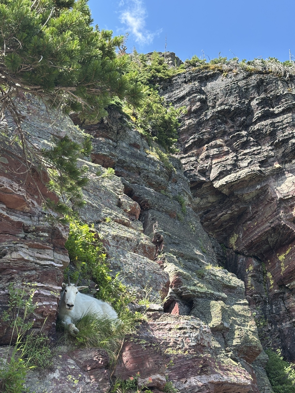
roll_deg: +3.9
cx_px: 148
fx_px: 545
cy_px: 196
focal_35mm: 48
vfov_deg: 39.7
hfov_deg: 30.3
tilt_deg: +27.6
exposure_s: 1/663
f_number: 1.78
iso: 64
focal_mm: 6.86
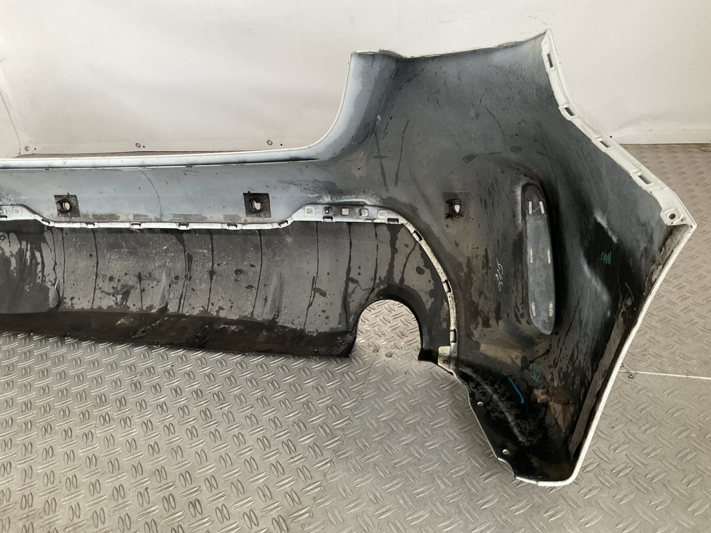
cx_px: 356
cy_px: 266
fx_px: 596
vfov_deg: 48.2
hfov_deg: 61.7
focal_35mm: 29
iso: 100
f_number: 1.8
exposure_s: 1/50
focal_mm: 3
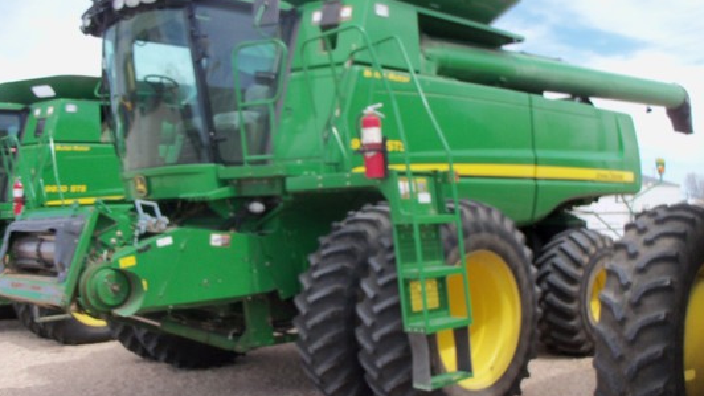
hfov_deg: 51.6
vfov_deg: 30.4
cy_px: 193
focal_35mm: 39
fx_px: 728
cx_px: 347
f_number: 3
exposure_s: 1/500
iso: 80
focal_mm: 6.3
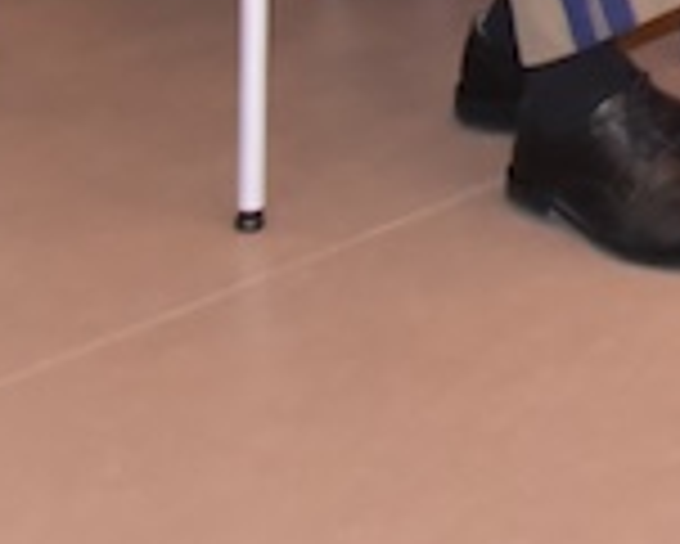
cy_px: -872
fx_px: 4350
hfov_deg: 8.3
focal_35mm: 216
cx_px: 1599
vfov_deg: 6.7
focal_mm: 34
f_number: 3.8
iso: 3200
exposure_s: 1/60
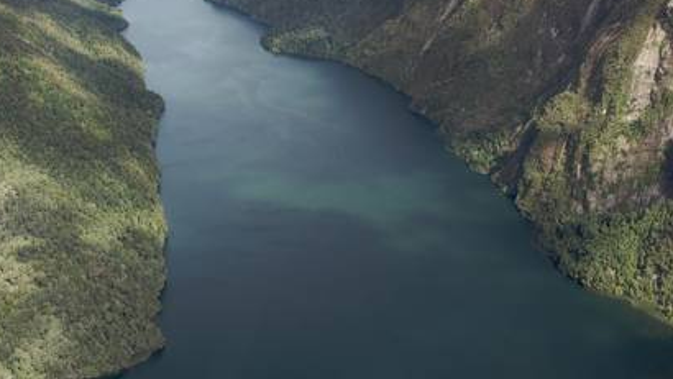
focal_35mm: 58
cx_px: 294
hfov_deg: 36.0
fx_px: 1034
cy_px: 67
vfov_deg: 20.5
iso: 200
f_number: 8
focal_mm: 21
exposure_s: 1/250
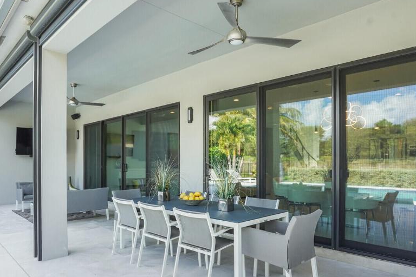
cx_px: 172
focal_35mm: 24
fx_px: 277
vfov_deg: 52.8
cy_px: 166
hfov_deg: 73.2
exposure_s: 1/160
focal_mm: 16
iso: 800
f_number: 8
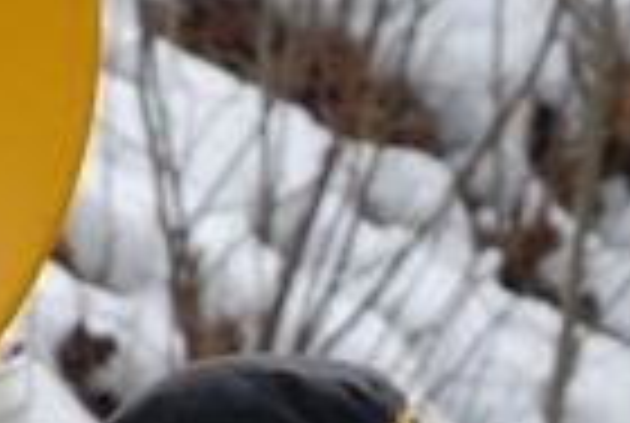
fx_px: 25984
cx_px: 558
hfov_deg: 1.4
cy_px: 416
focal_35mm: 1482
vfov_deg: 0.9
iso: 200
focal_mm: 135
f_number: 5.6
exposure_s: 1/400
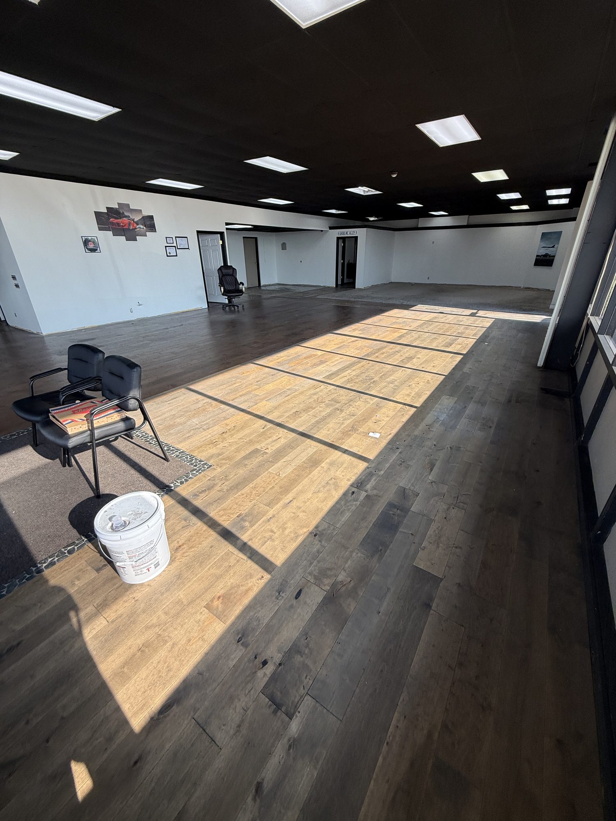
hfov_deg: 85.7
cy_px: 410
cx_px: 308
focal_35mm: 14
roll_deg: +0.9
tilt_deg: -24.5
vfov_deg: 102.1
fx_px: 332
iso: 50
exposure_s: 1/187
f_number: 2.2
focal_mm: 2.22
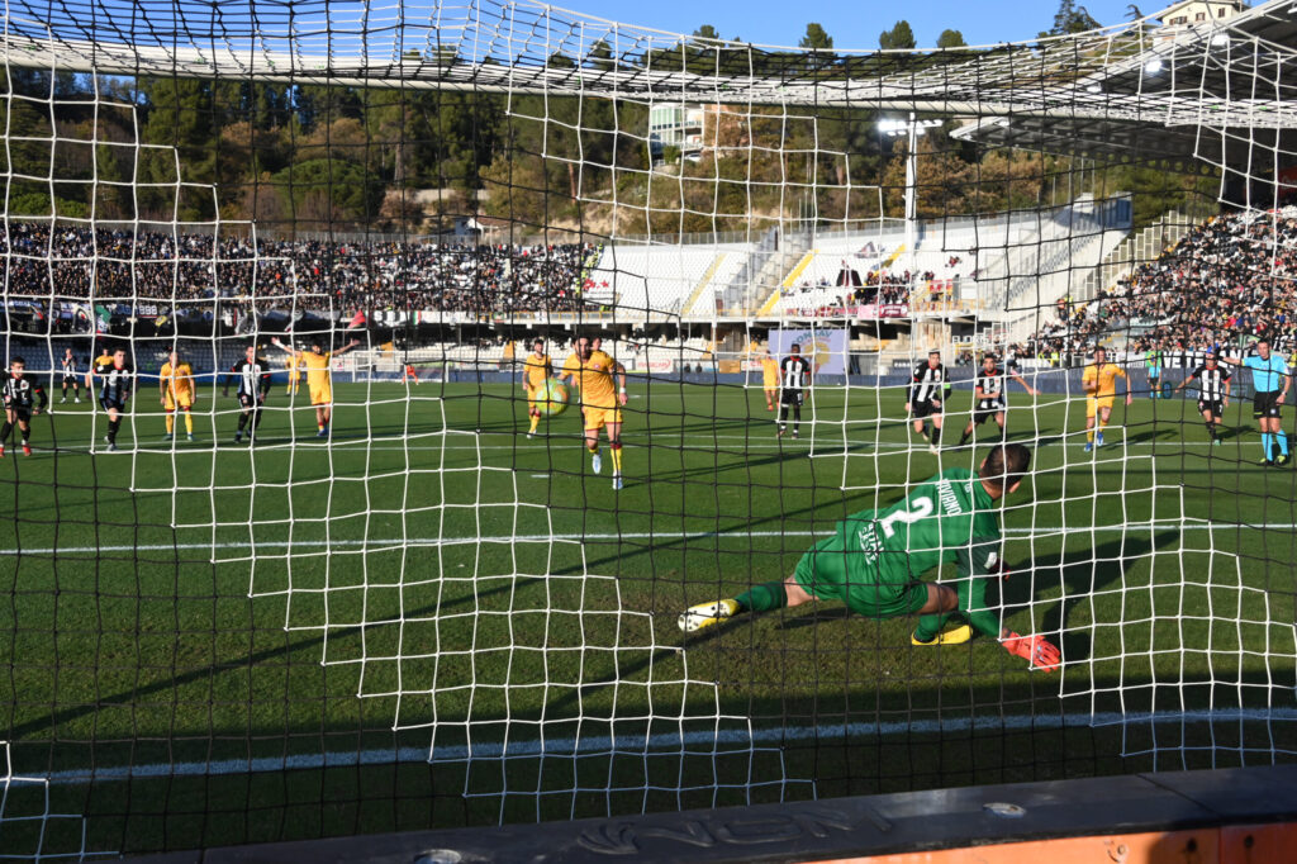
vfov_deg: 36.8
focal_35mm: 36
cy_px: 432
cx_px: 648
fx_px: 1297
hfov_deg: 53.1
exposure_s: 1/1000
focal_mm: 36
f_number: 10
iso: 800
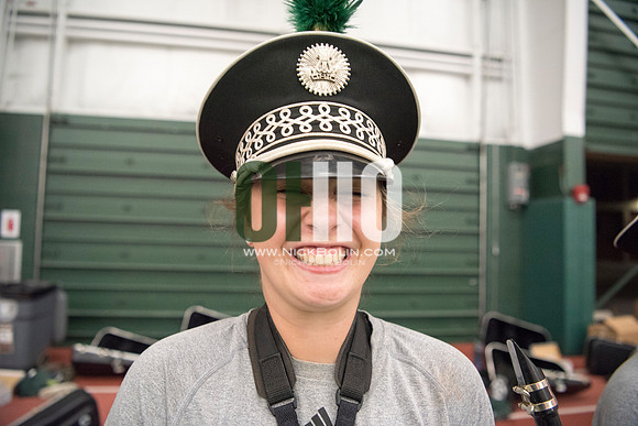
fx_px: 425
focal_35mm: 24
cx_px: 319
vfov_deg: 53.2
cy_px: 213
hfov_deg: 73.7
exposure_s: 1/200
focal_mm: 24
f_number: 3.2
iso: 3200
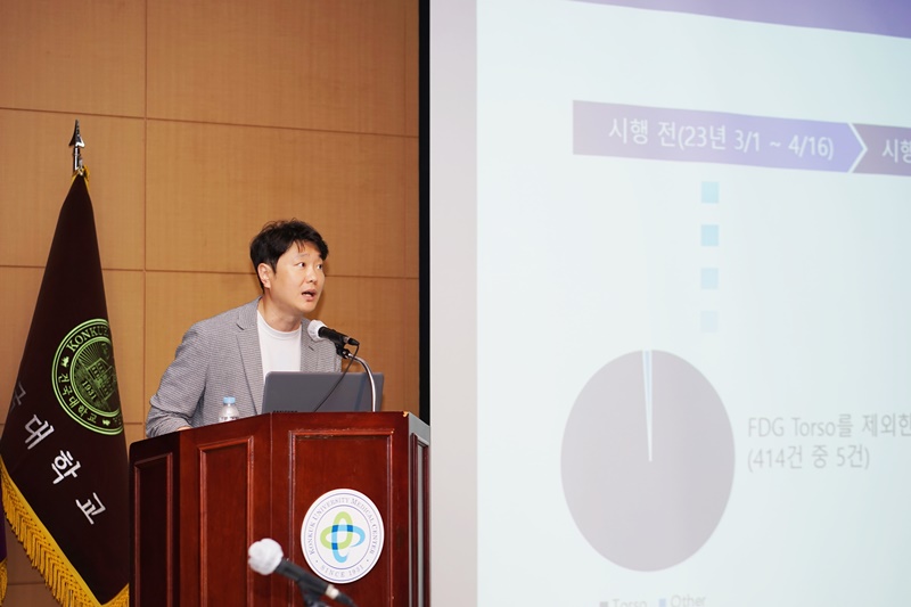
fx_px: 2150
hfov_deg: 23.9
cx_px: 456
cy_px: 304
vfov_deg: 16.1
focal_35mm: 85
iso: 400
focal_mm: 85
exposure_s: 1/100
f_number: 3.5
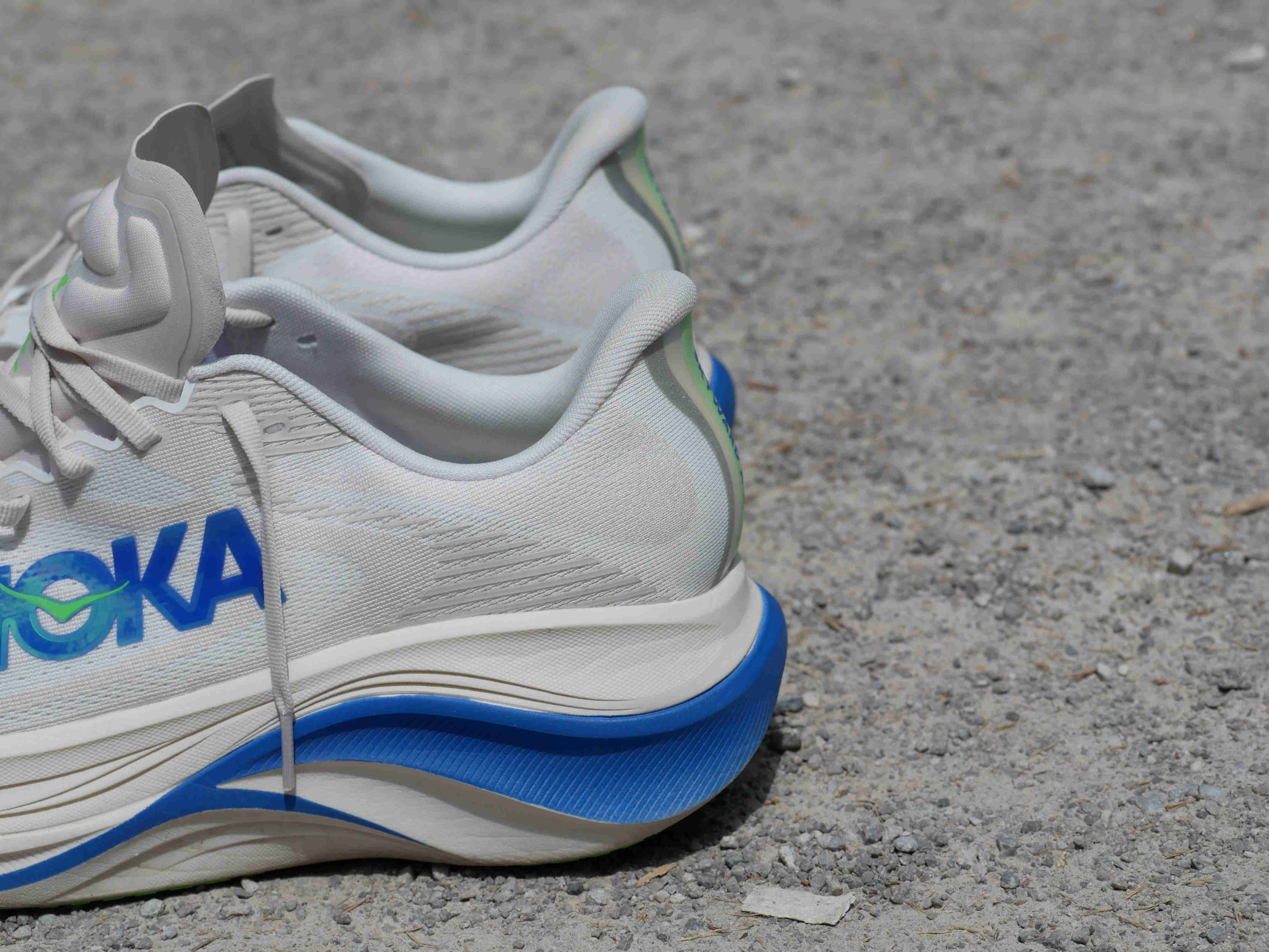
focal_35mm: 86
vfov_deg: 17.2
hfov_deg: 22.7
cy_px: 476
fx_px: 3154
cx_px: 634
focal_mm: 43
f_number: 5.6
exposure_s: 1/2000
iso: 200
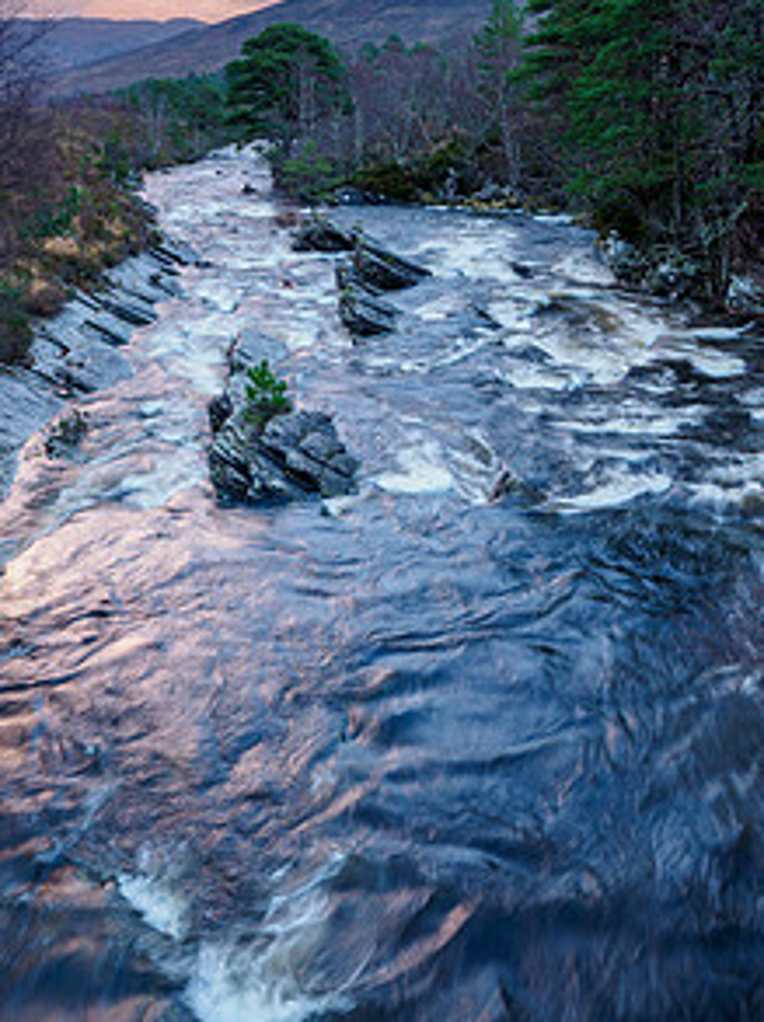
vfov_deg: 43.2
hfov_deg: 33.5
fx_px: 1268
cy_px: 335
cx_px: 333
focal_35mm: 43
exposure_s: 1/3
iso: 200
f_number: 7.1
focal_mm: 14
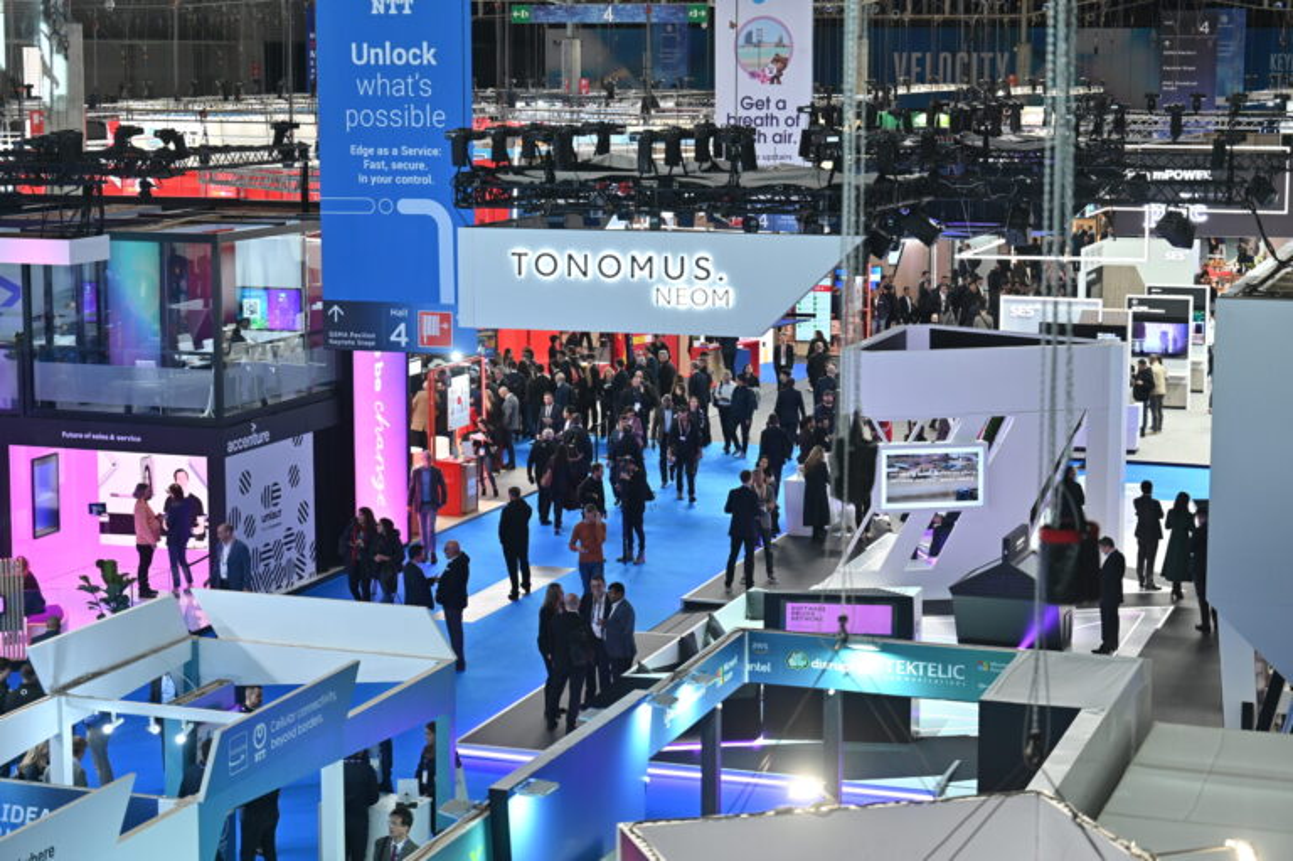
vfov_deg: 19.4
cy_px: 430
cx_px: 646
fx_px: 2512
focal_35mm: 70
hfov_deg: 28.9
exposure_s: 1/200
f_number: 2.8
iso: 900
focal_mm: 70
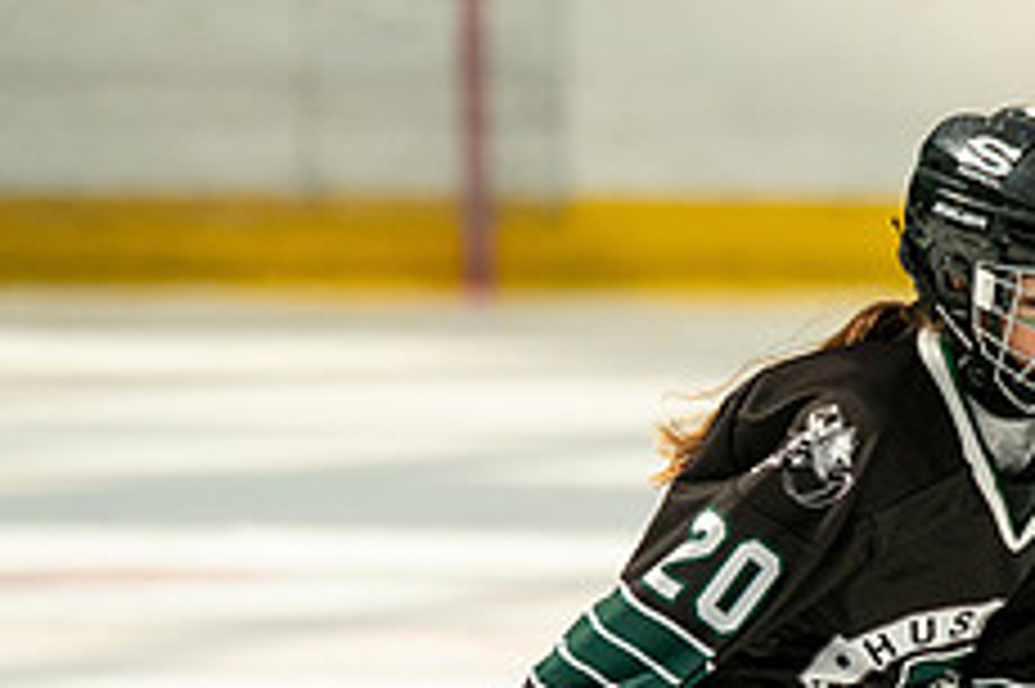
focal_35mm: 1005
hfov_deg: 2.1
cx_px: 811
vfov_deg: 1.4
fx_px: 28872
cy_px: 705
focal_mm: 300
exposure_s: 1/5000
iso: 1600
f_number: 3.5
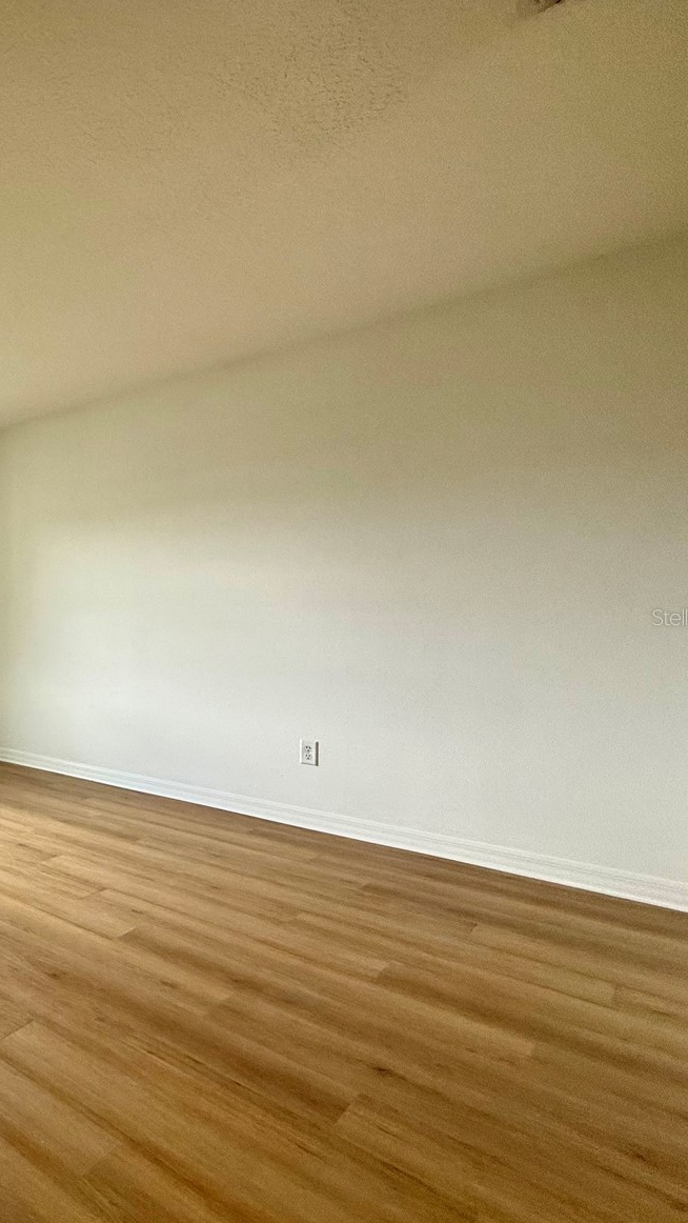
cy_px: 617
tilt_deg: -0.1
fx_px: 681
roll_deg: -0.7
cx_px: -90
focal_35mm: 21
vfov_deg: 83.8
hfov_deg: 41.3
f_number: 2.2
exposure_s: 1/129
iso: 64
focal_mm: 2.22
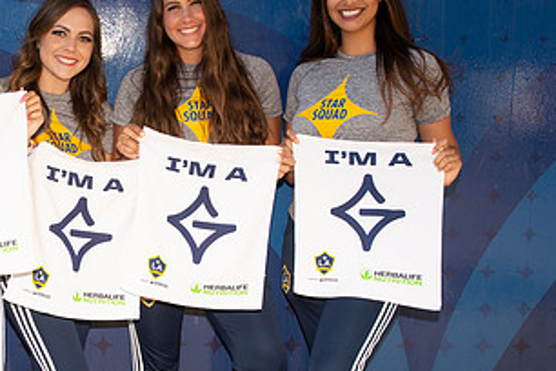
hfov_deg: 29.4
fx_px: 1019
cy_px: 233
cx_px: 72
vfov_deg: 20.6
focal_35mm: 66
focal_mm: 28
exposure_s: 1/400
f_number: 5.6
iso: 200
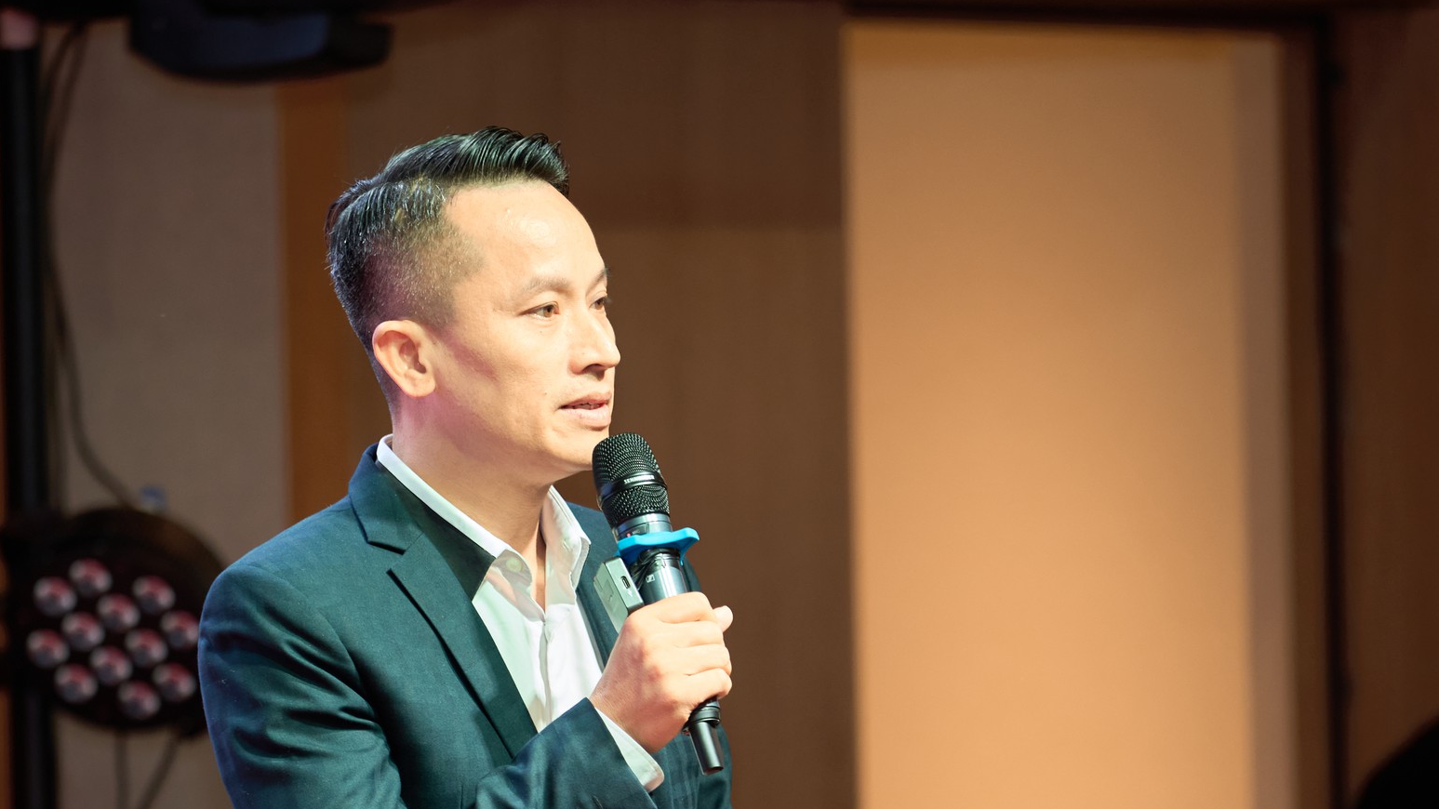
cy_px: 767
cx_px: 552
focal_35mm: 286
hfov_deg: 7.5
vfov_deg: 4.2
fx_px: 10919
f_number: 2.8
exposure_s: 1/200
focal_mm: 165.1
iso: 800
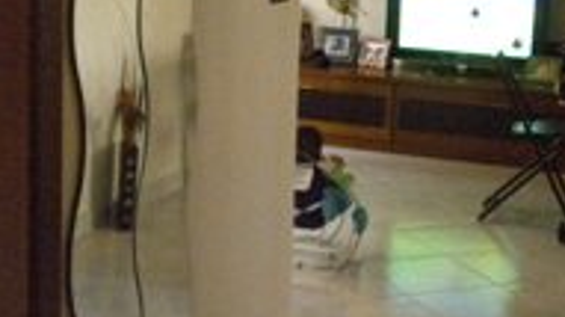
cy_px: 70
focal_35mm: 70
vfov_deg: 17.1
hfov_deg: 30.2
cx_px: 299
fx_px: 1048
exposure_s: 1/32.4
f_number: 3.1
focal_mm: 6.3
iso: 1600
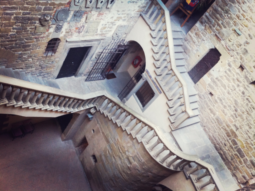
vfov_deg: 40.6
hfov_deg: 52.7
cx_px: 128
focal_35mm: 35
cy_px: 96
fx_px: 257
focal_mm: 3.85
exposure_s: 1/15
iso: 160
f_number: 2.8
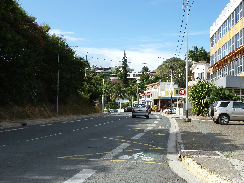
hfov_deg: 39.7
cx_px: 122
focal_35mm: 48
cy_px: 92
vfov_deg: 30.3
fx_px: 338
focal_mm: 7.9
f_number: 4
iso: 80
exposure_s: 1/400
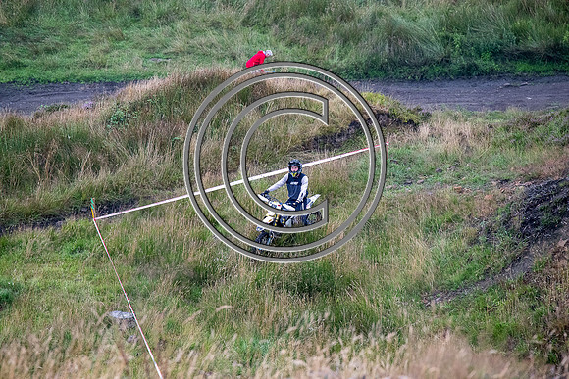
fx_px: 1138
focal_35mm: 72
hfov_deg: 28.1
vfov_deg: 18.9
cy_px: 190
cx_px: 284
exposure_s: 1/1600
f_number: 5
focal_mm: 72
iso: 2500
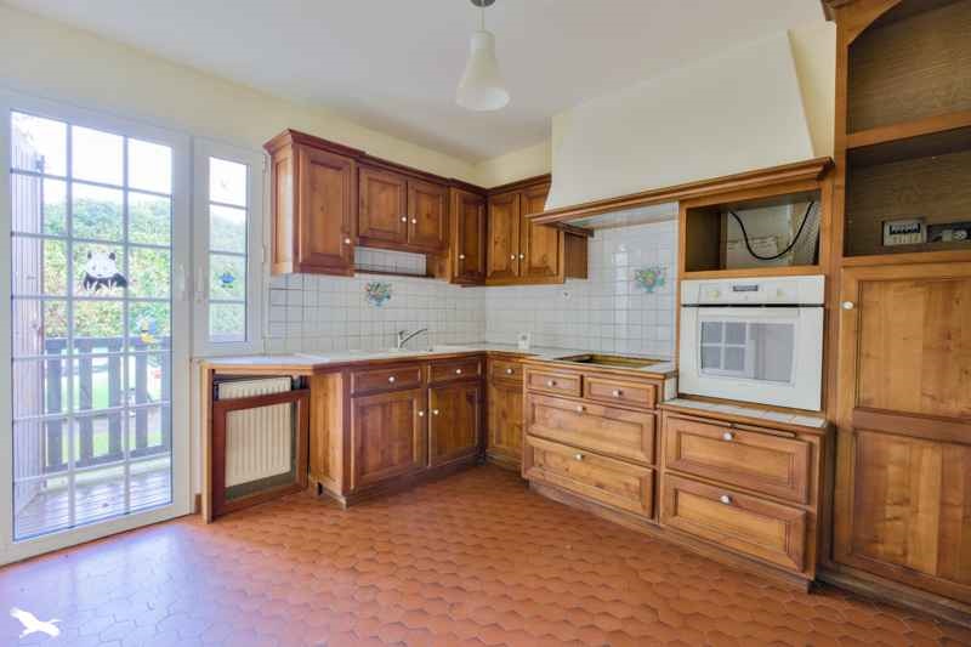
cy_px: 324
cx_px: 486
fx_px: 431
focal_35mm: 16
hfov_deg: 96.7
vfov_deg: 73.7
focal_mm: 16
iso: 800
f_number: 8
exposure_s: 1/20
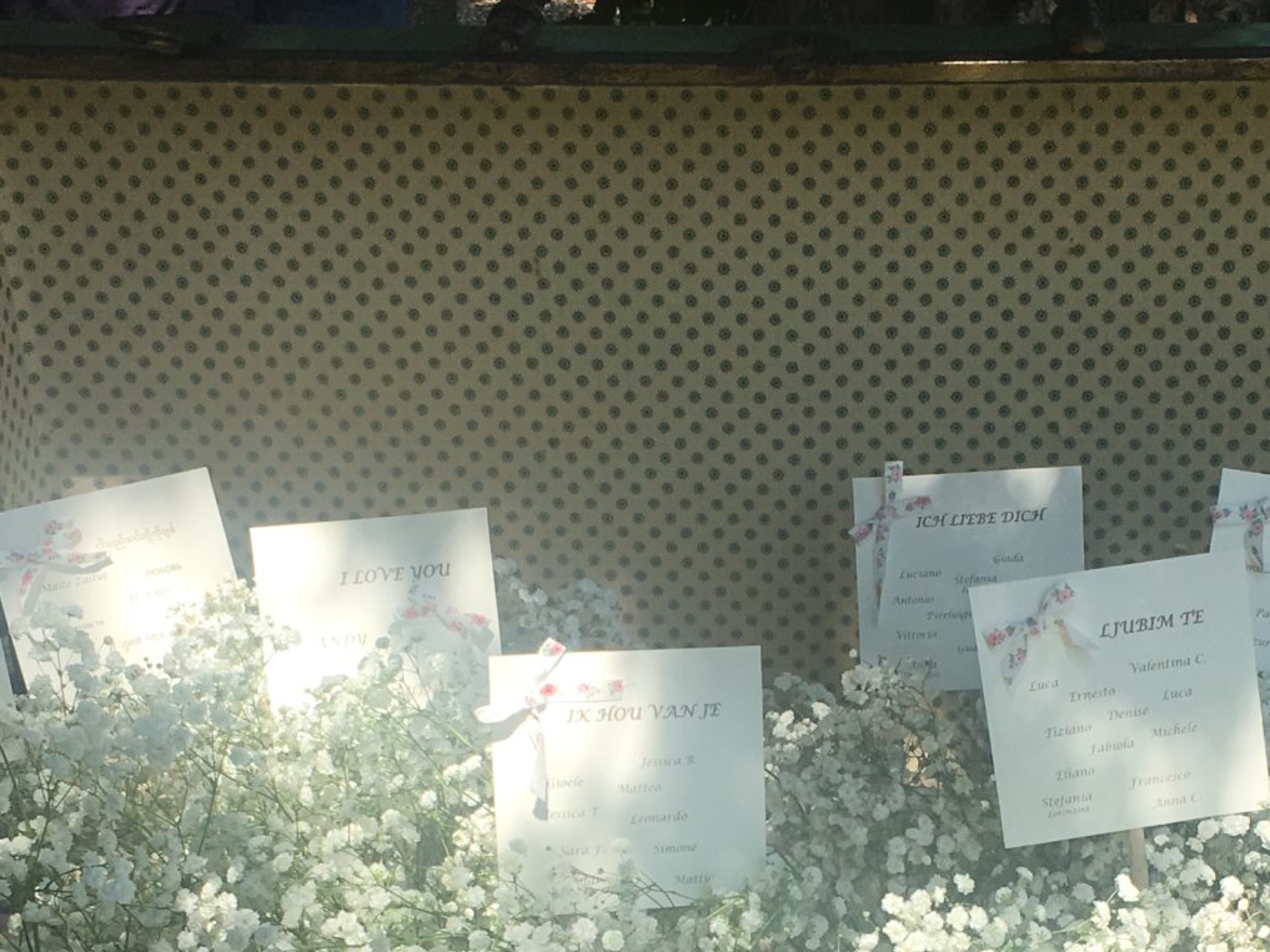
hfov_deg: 26.6
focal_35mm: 73
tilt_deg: -24.8
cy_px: 961
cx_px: 814
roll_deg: +0.3
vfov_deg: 19.6
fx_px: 2679
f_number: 2.2
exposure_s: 1/1040
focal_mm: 4.15
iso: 25
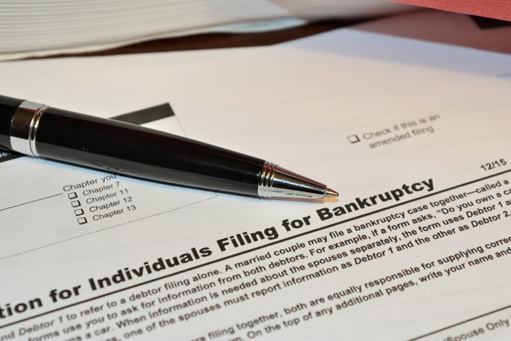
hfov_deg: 24.6
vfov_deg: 16.6
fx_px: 1171
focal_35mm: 82
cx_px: 256
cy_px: 170
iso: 1000
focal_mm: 55
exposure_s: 1/100
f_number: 5.6
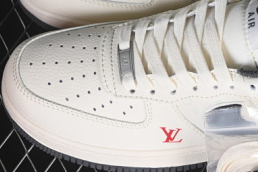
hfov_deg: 13.0
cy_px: 13
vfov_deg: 8.7
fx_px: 1125
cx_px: 216
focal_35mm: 157
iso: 160
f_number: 7.1
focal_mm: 50
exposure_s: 1/80
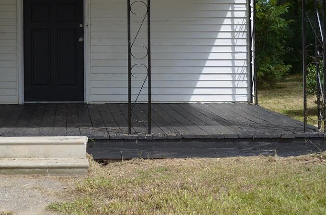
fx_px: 587
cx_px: 87
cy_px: 28
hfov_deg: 30.6
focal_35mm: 65
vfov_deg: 20.5
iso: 100
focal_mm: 20
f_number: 3.8
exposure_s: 1/1000
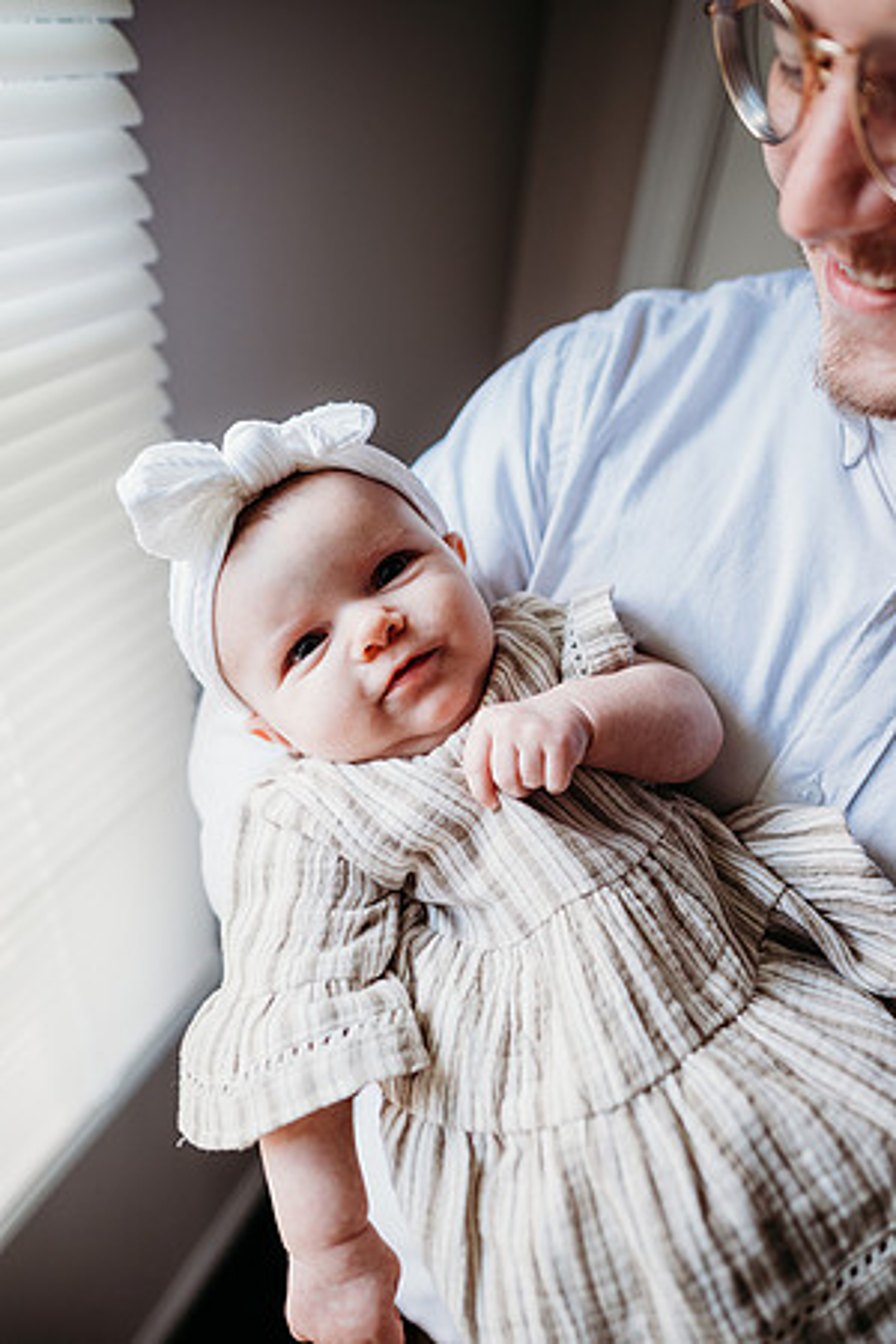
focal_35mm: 24
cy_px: 672
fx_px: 896
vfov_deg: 73.7
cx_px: 448
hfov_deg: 53.1
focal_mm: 24
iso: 320
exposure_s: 1/200
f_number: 2.5
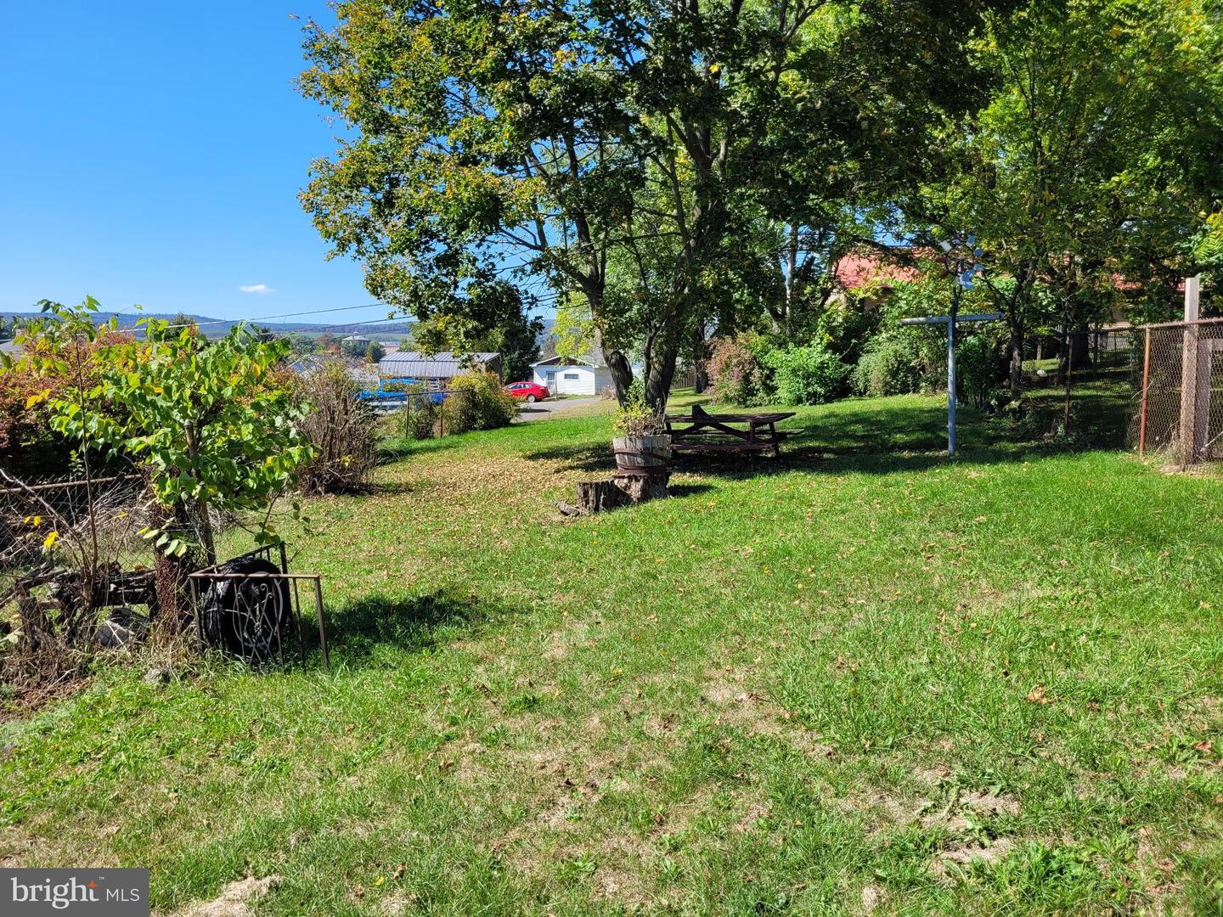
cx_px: 612
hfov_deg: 67.3
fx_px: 919
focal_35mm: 26
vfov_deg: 53.1
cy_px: 458
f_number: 1.8
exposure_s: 1/1480
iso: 40
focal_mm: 5.4
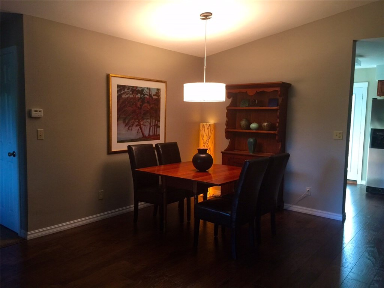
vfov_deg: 48.2
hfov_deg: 61.7
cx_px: 192
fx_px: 322
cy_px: 144
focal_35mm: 29
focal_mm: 4.15
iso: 80
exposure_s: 1/15
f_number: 2.2
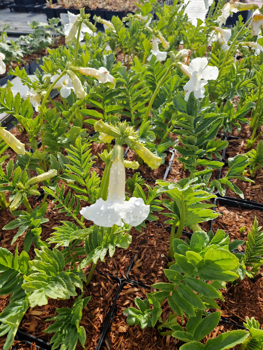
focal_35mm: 23
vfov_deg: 73.9
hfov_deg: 58.9
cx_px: 132
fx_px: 233
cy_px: 175
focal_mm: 5.4
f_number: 1.8
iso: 50
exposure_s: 1/1012
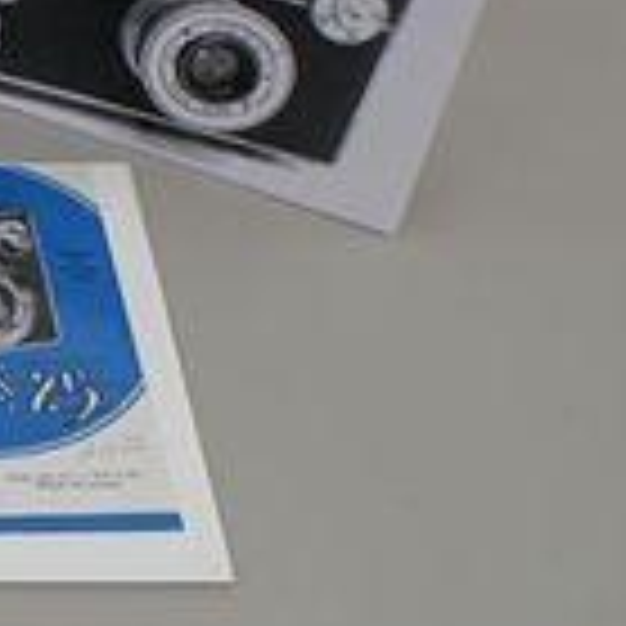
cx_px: -698
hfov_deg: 11.1
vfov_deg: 12.3
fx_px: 2885
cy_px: 140
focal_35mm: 141
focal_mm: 24
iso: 200
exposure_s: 1/40
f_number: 4.5
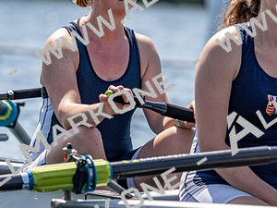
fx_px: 4897
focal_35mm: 612
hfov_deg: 3.2
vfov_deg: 2.4
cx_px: 148
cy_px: 68
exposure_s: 1/2000
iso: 400
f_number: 6.3
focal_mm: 329
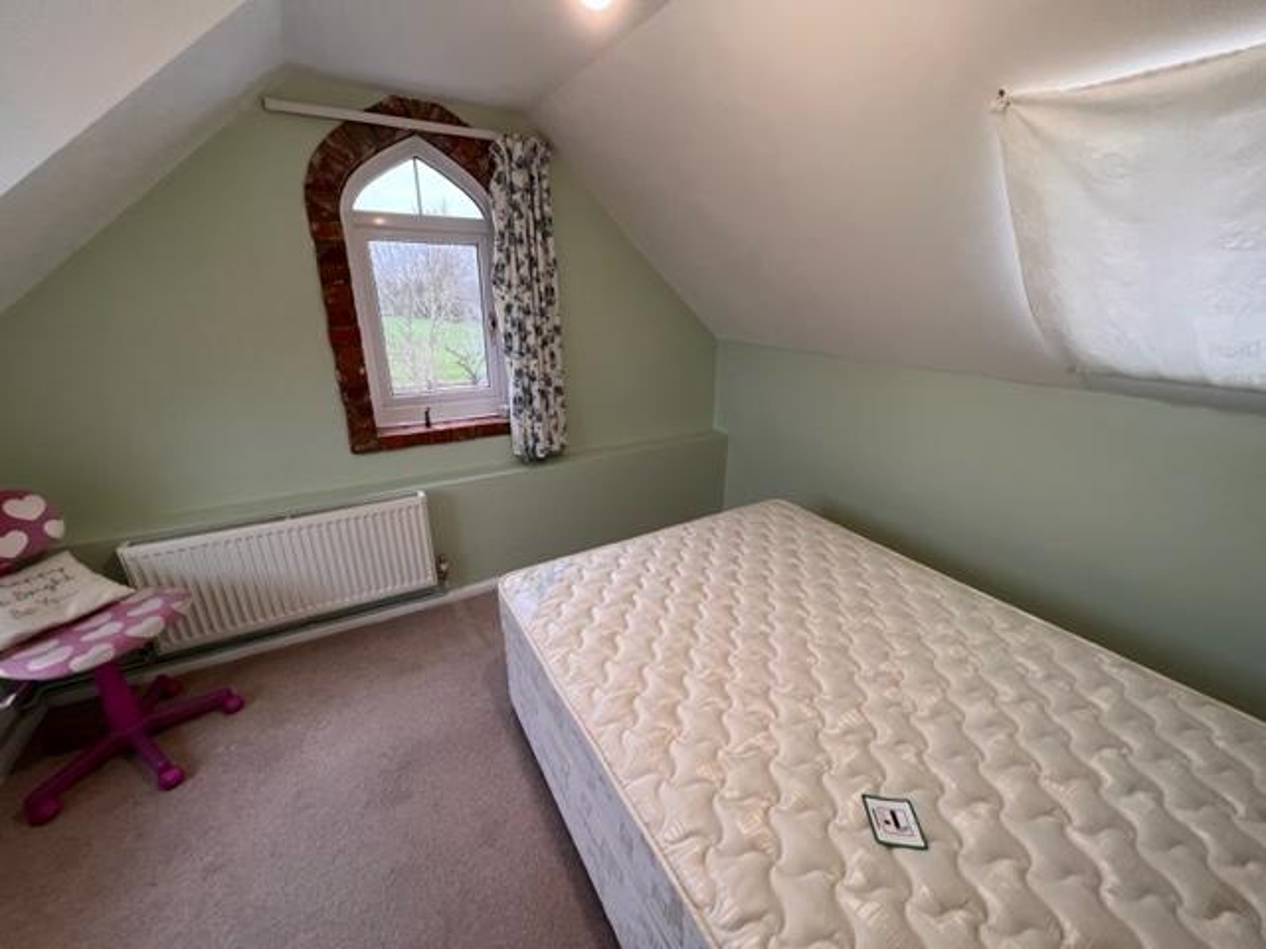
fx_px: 475
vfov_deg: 89.9
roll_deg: -0.6
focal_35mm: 13
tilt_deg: -19.9
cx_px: 633
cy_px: 474
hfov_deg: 106.2
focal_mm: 1.57
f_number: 1.8
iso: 200
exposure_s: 1/99
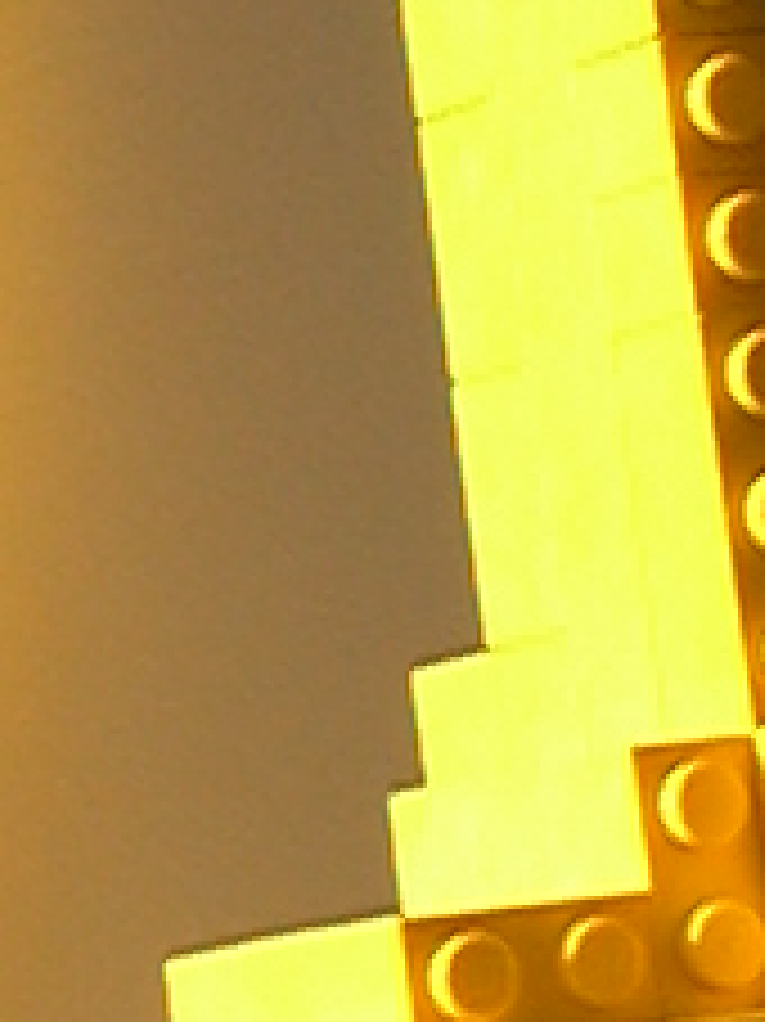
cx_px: 1188
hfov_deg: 5.9
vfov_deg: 8.0
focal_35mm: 247
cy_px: 612
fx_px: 7285
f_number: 2.8
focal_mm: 5.4
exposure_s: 1/349
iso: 100
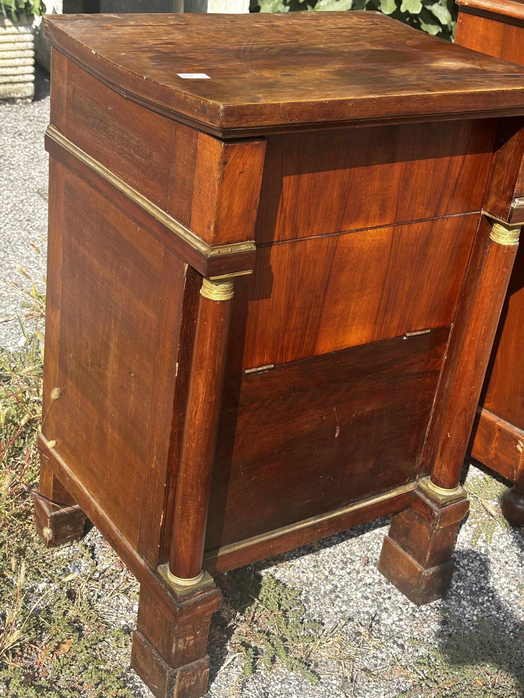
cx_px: 262
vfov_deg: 36.8
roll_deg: -6.1
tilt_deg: -28.1
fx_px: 1050
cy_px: 349
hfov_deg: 28.0
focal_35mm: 52
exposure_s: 1/887
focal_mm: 5.96
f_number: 1.6
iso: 32
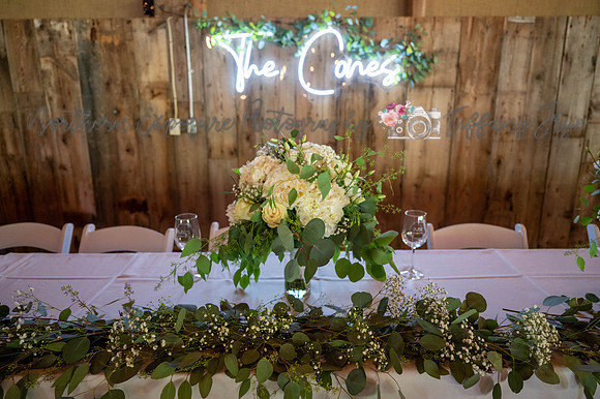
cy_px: 200
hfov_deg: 73.8
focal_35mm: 24
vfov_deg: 53.1
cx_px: 300
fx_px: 400
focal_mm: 24
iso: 2800
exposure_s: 1/125
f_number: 2.8
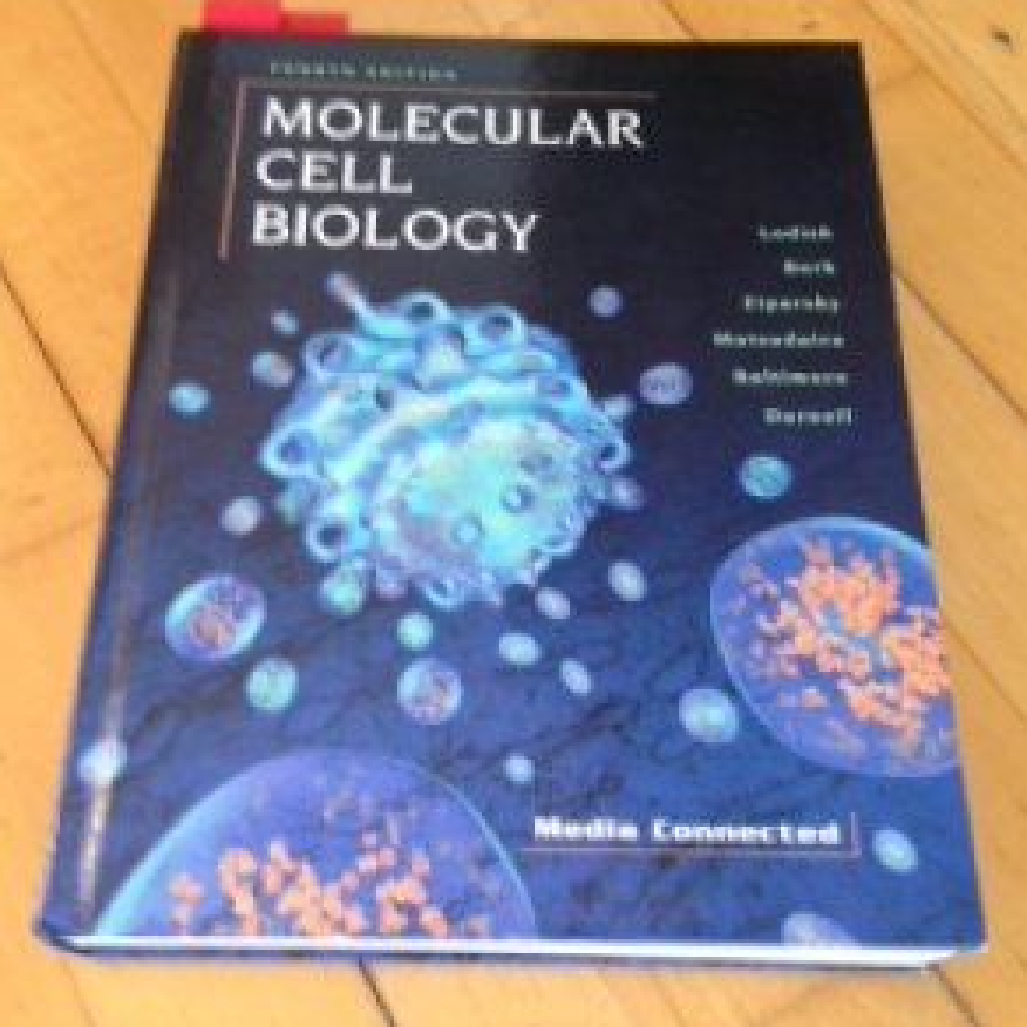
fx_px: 1343
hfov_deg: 41.9
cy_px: 531
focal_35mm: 40
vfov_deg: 41.9
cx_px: 517
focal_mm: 4.13
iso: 250
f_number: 2.4
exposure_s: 1/20
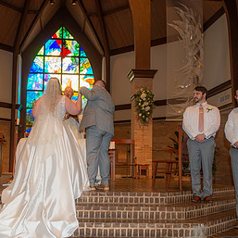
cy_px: 144
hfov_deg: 36.4
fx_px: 358
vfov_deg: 36.6
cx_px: 79
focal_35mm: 46
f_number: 5
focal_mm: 24
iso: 640
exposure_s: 1/100
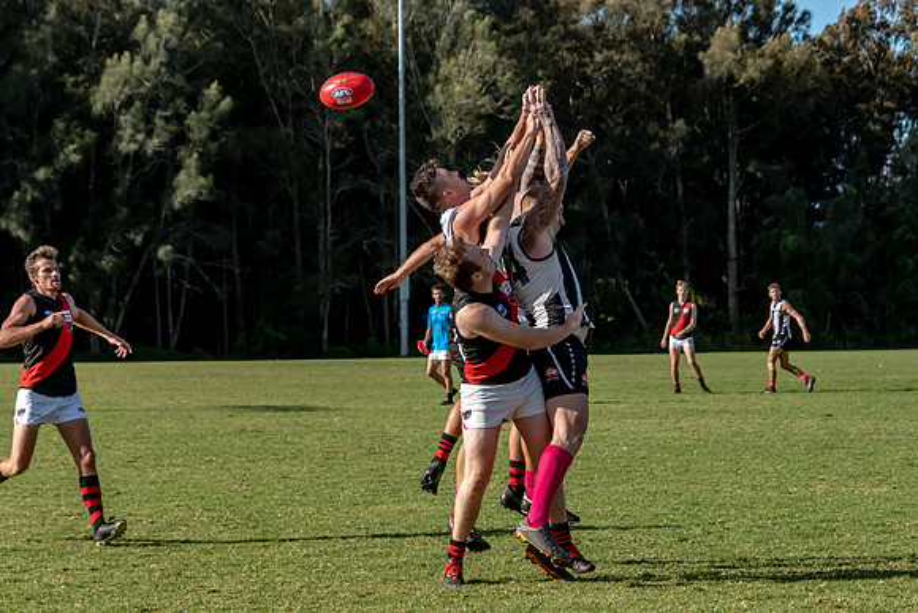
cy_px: 306
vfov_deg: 11.4
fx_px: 3068
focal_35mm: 120
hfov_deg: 17.0
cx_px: 459
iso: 800
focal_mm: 80
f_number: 6.3
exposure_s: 1/2500
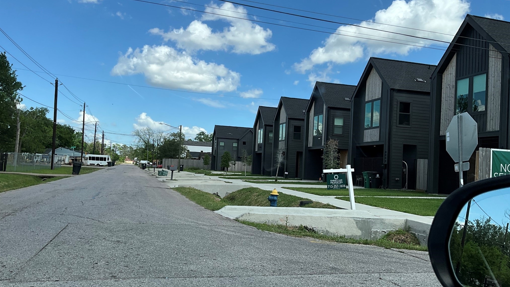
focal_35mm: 32
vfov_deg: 36.6
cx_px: 258
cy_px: 156
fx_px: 433
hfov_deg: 61.0
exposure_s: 1/1490
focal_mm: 3
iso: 25
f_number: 1.8
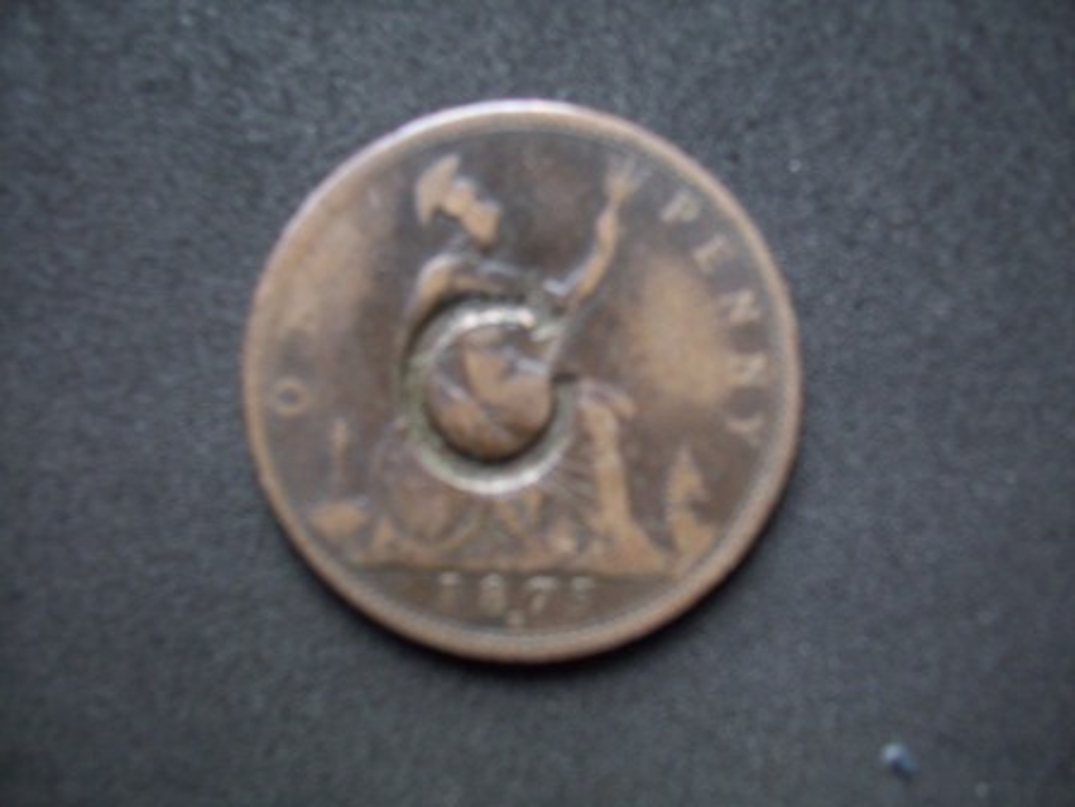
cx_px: 538
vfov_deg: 41.8
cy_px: 404
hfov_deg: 54.0
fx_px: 1056
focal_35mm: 34
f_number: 2.9
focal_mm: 5.7
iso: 160
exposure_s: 1/8
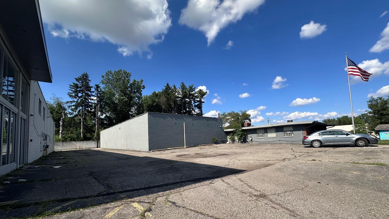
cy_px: 129
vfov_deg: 66.6
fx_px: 165
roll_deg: +2.5
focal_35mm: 16
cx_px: 200
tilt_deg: +5.5
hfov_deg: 99.3
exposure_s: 1/1742
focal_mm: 2.22
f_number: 2.2
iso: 50
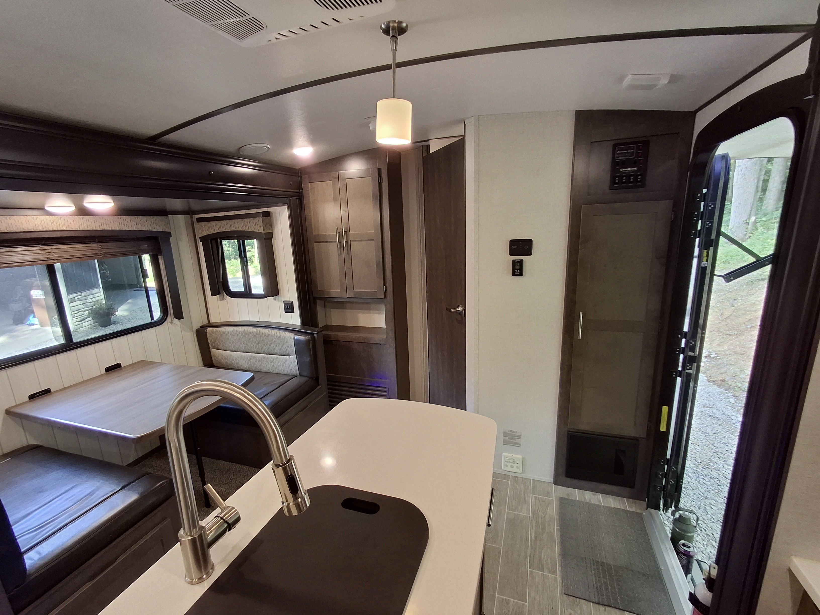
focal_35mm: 16
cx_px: 410
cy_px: 308
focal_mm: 1.64
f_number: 2.2
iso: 100
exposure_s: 1/40
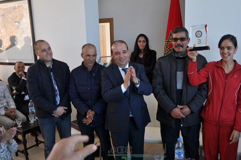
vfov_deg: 39.9
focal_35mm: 33
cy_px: 85
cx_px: 137
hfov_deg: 57.1
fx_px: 221
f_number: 5.6
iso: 220
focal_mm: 18
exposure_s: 1/125
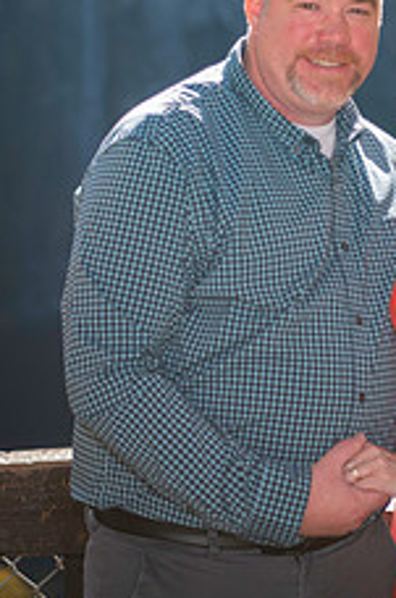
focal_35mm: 172
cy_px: 31
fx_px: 2851
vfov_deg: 11.9
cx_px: 274
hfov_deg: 7.9
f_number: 2.8
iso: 200
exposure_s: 1/1000
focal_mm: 58
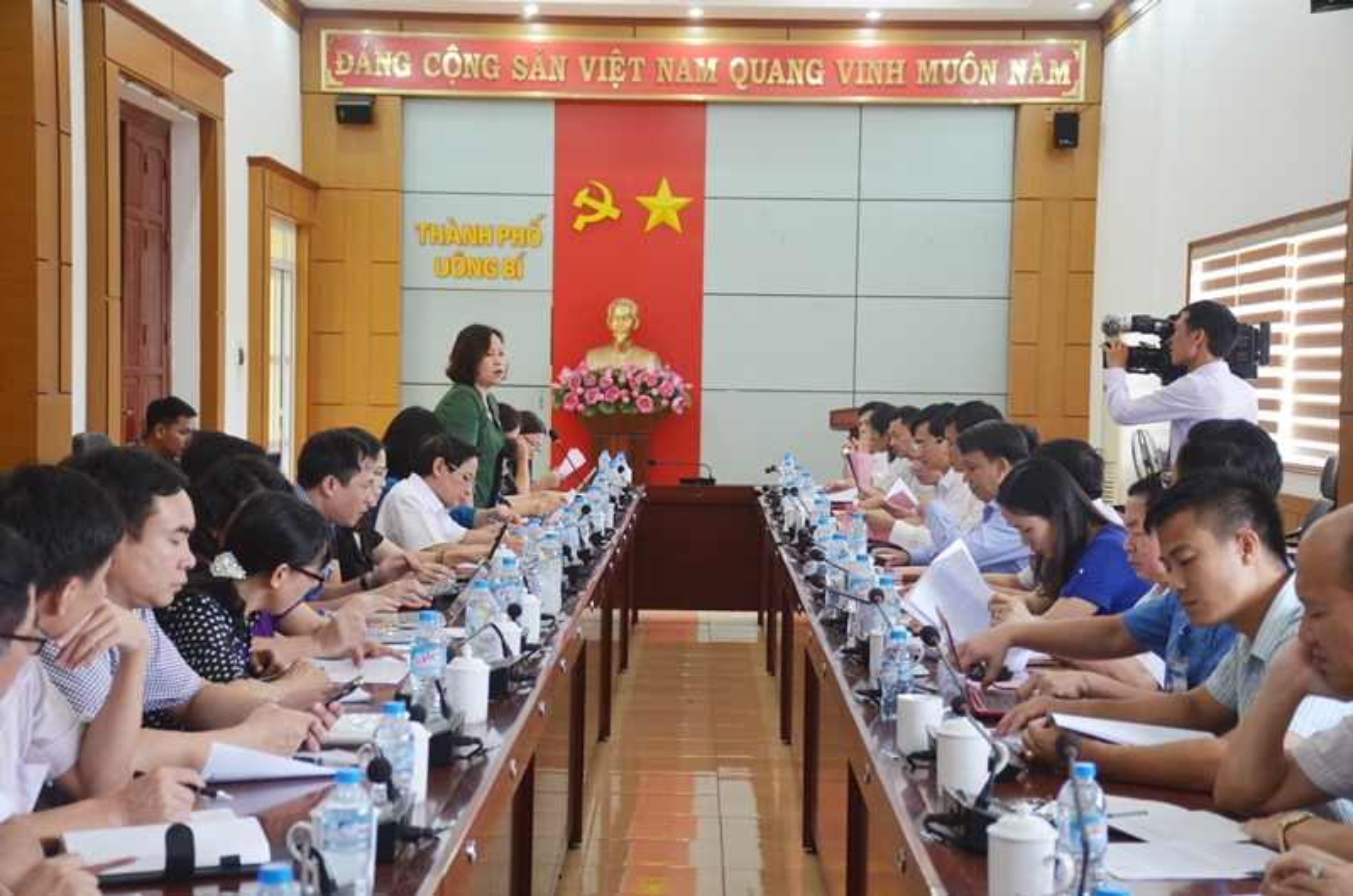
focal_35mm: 63
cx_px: 676
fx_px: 2363
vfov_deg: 21.5
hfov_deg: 32.0
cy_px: 448
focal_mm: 42
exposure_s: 1/40
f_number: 4.5
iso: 800
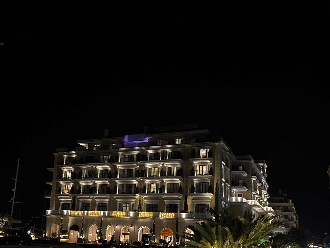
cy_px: 171
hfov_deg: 51.1
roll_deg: -3.6
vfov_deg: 39.1
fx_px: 343
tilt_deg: +11.8
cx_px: 136
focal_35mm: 36
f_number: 1.78
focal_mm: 6.76
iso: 1600
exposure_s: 1/25
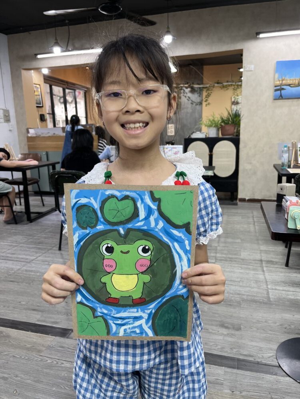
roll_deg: +2.1
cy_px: 200
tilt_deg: -14.6
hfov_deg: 53.1
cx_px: 150
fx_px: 300
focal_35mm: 26
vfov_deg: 67.3
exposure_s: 1/100
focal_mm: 5.1
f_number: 1.6
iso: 100
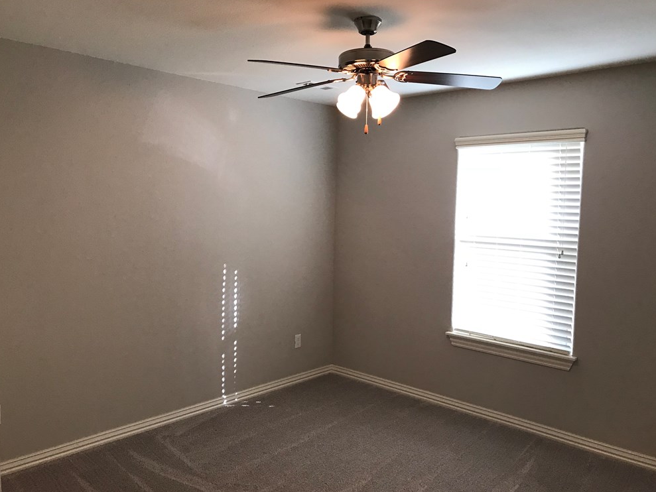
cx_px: 323
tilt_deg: -5.5
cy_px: 250
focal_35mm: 29
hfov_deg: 61.7
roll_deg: -0.5
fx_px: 550
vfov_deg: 48.2
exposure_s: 1/30
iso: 32
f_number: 1.8
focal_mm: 3.99
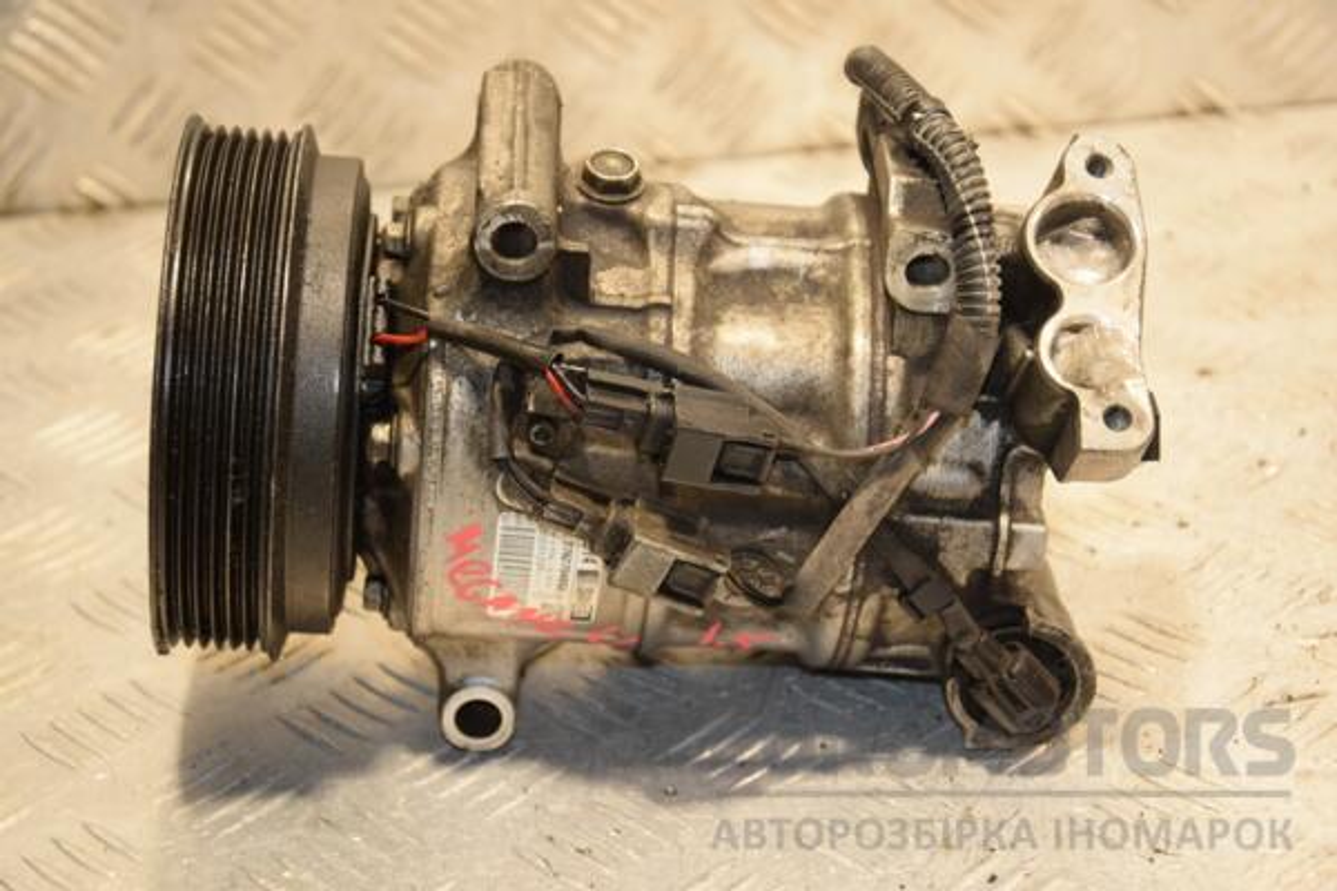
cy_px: 446
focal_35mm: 87
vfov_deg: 15.7
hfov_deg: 23.4
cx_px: 668
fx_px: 3231
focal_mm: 58
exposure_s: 1/100
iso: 800
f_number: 5
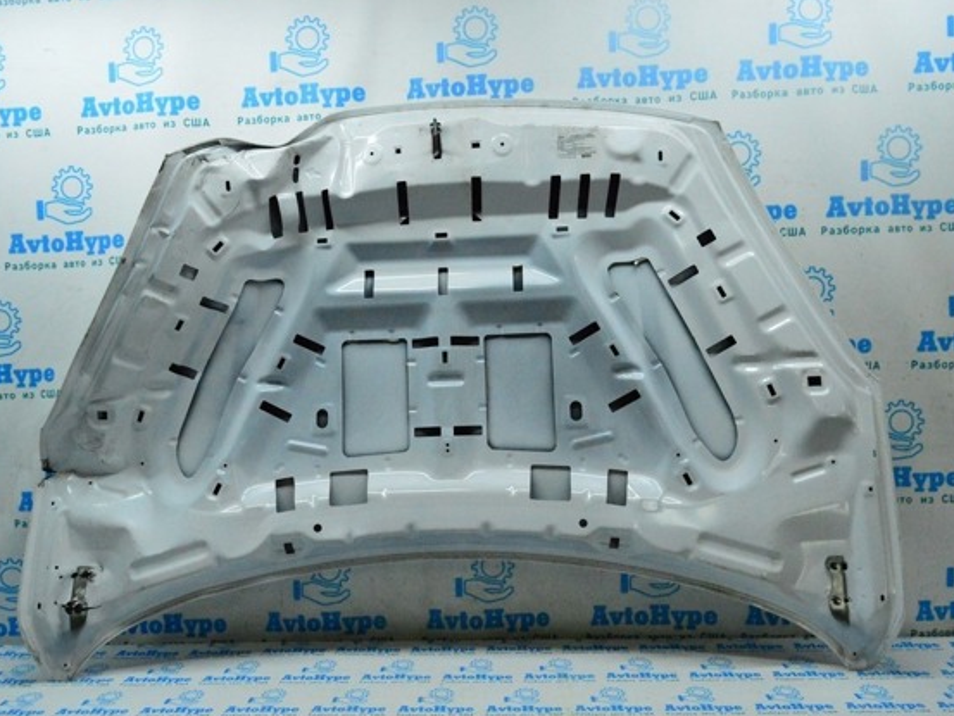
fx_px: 827
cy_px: 353
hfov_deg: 59.8
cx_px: 423
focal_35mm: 30
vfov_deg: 46.8
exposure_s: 1/800
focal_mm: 18
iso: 6400
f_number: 6.3
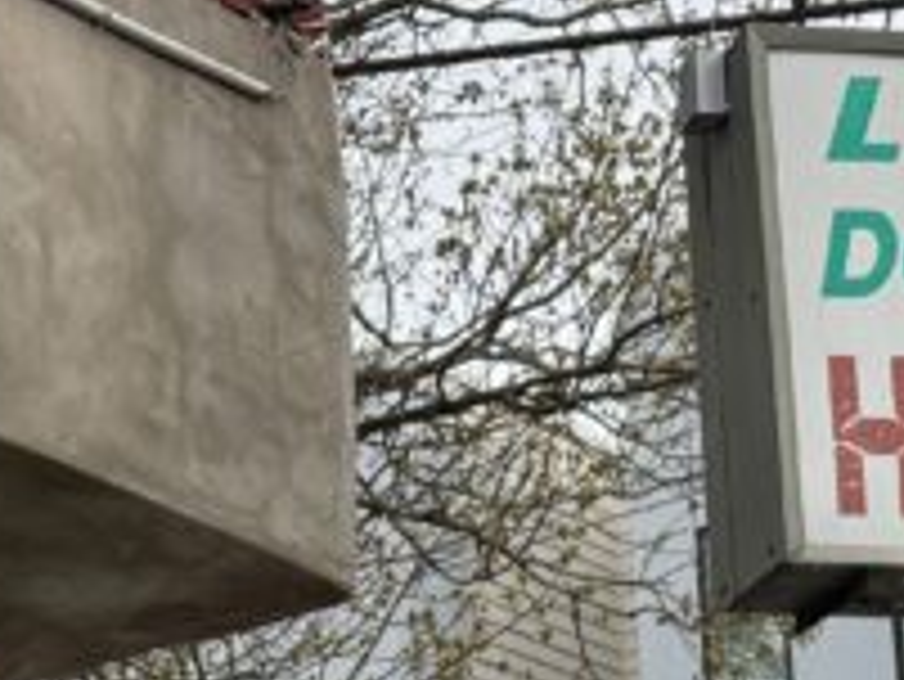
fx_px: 3188
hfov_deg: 15.0
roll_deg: +0.9
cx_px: -427
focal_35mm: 122
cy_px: 1292
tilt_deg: +8.7
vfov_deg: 11.2
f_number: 1.78
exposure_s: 1/164
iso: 64
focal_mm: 6.86
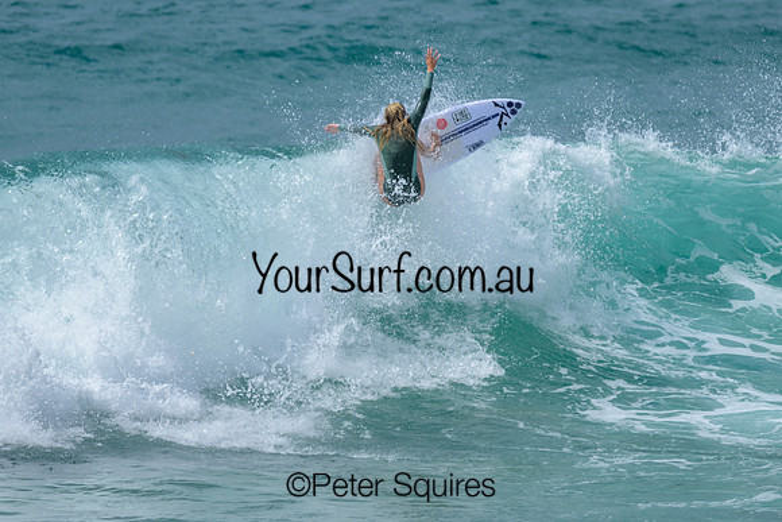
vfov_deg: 1.3
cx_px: 415
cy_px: 212
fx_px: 23714
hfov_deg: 1.9
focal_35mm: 1091
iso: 140
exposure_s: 1/2000
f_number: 6.3
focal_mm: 800
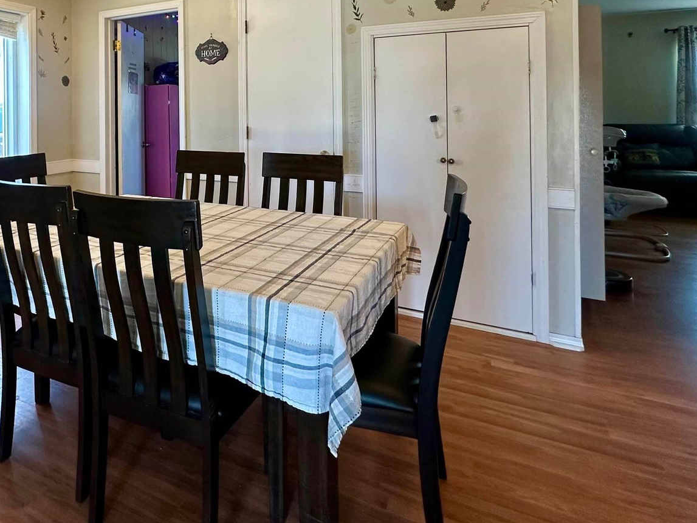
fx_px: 503
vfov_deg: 51.5
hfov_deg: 66.3
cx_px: 199
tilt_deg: +1.1
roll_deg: +0.7
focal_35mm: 25
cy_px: 105
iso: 160
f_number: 2.2
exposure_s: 1/60
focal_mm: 2.22
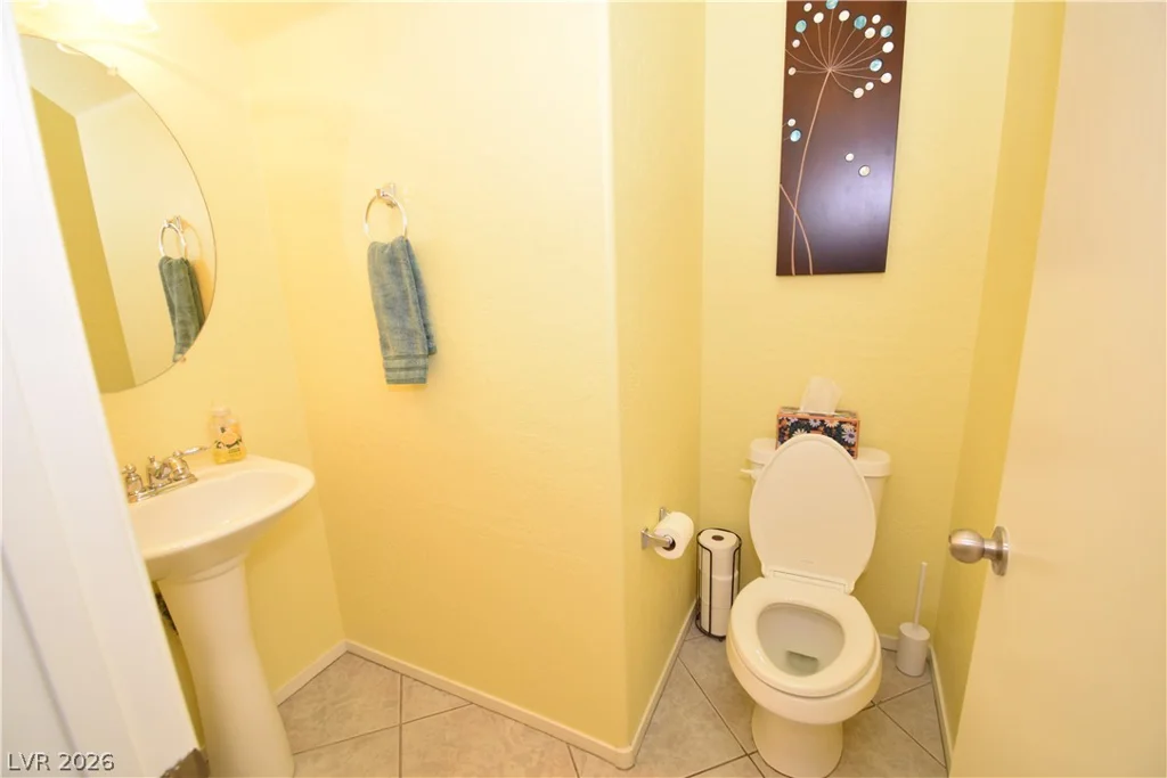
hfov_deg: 100.4
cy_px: 389
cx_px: 584
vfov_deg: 77.3
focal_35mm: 15
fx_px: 486
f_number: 5.6
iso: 400
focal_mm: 10
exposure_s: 1/30
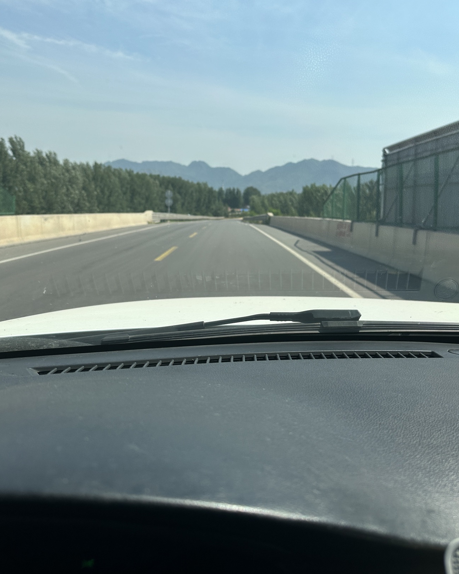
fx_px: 493
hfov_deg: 49.9
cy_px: 222
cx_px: 254
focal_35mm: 29
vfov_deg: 59.8
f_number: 1.78
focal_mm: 6.86
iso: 80
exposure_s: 1/5263
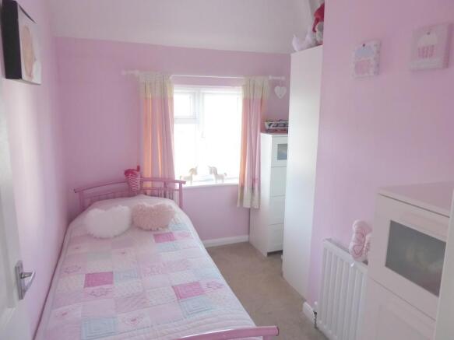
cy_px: 170
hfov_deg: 71.6
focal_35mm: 24
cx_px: 227
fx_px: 315
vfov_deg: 56.8
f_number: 3.3
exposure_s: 1/50
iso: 400
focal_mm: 4.3
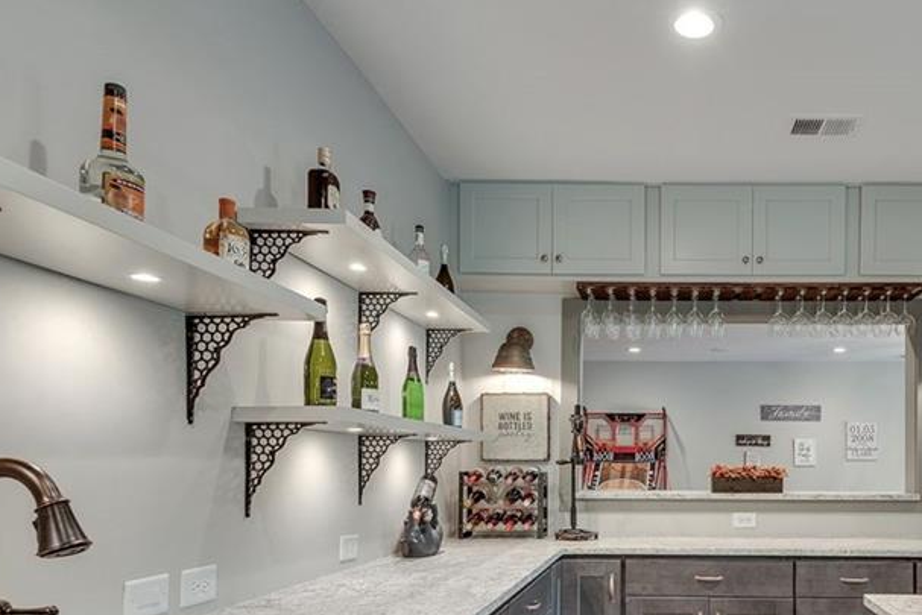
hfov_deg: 65.2
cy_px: 443
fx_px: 692
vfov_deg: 46.6
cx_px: 632
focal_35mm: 27
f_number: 8
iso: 400
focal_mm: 16
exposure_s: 1/10
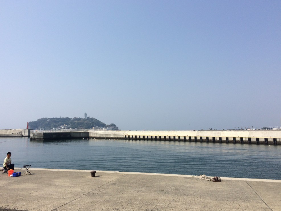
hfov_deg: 60.0
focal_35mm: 30
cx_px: 137
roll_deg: +0.4
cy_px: 103
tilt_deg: +4.7
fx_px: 243
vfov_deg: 46.8
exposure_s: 1/3731
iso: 32
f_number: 2.2
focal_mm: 4.15
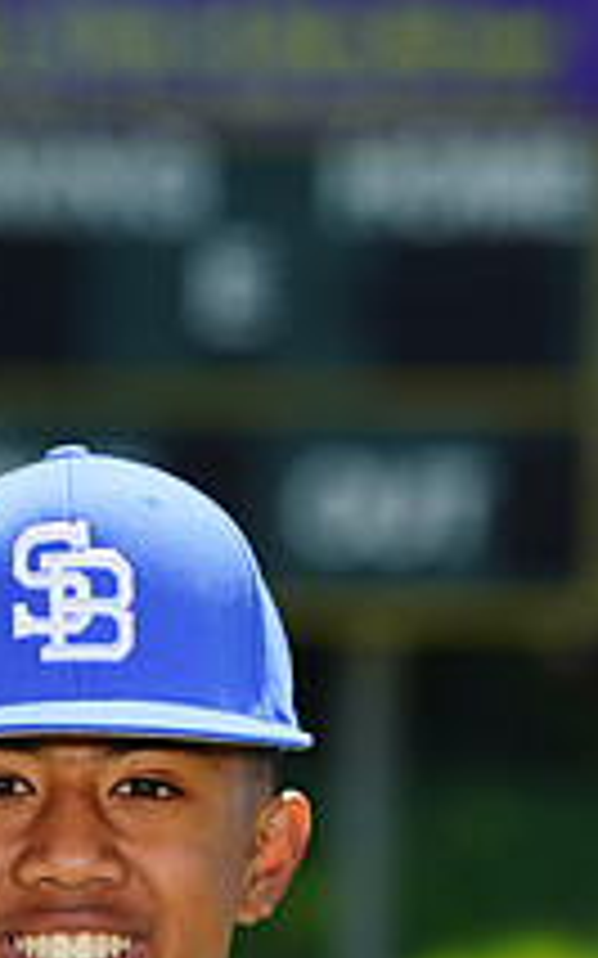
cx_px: 119
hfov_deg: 1.7
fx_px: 19883
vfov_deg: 2.8
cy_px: 1264
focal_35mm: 762
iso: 100
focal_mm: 274
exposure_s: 1/250
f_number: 8
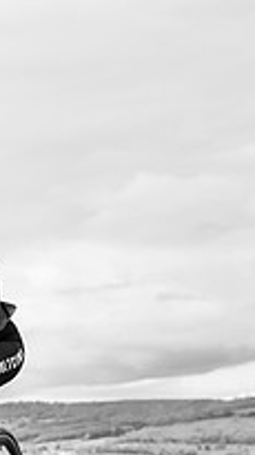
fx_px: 1626
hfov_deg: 8.5
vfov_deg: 15.9
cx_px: -255
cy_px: 276
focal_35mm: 135
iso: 200
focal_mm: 42
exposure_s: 1/640
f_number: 4.5
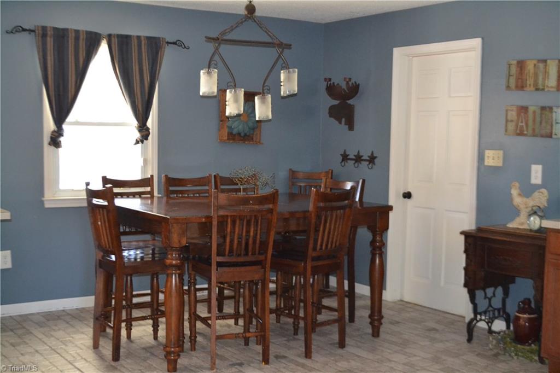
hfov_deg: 41.1
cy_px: 186
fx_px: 746
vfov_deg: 28.1
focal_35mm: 48
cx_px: 280
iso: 3200
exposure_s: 1/60
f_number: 4.8
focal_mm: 32
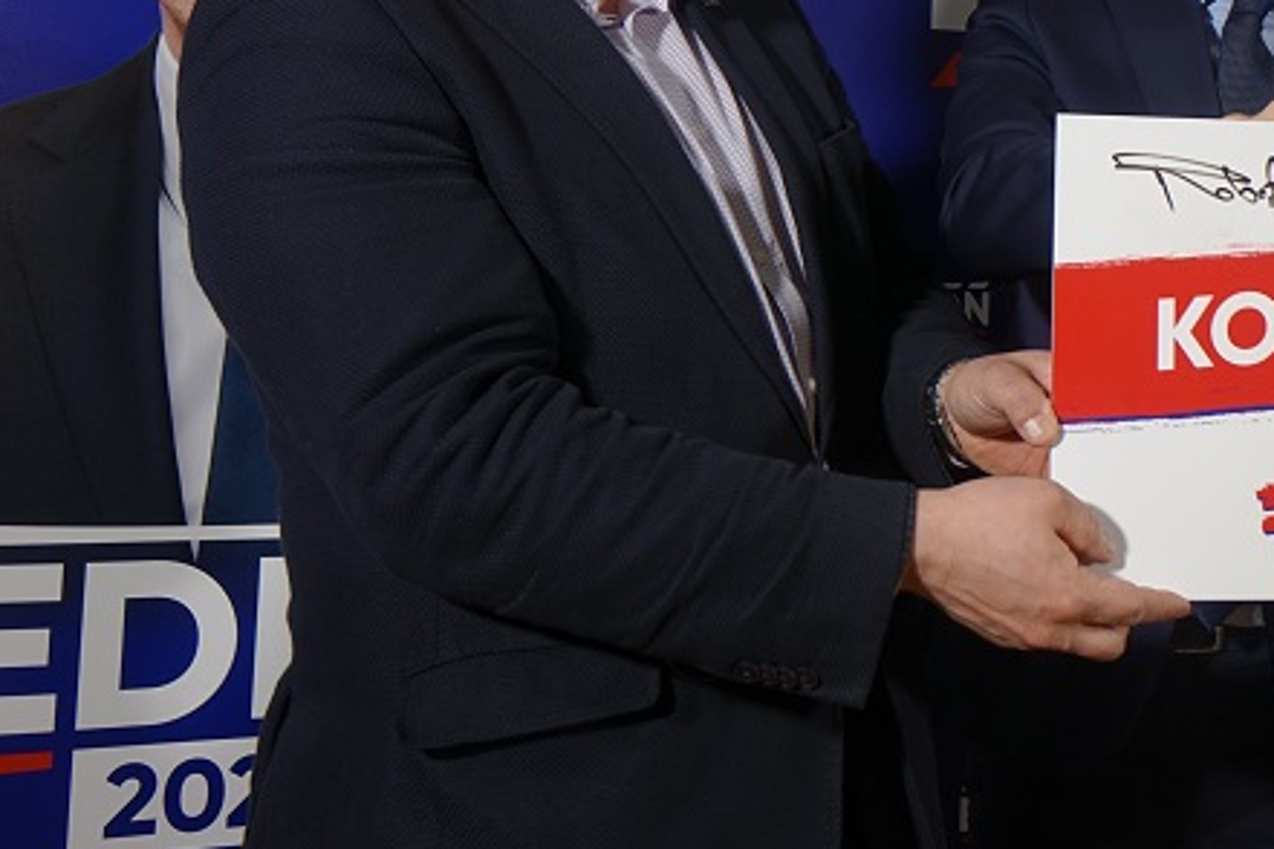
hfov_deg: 32.7
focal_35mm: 58
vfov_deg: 23.0
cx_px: 1147
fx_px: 2052
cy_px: 163
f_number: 2.8
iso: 160
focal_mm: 11.8
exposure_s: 1/40
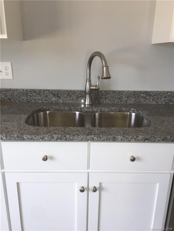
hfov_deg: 48.2
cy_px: 116
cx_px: 87
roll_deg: -1.1
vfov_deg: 61.7
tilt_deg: -16.8
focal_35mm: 29
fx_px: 194
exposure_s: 1/43
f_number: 2.2
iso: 25
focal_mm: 4.15
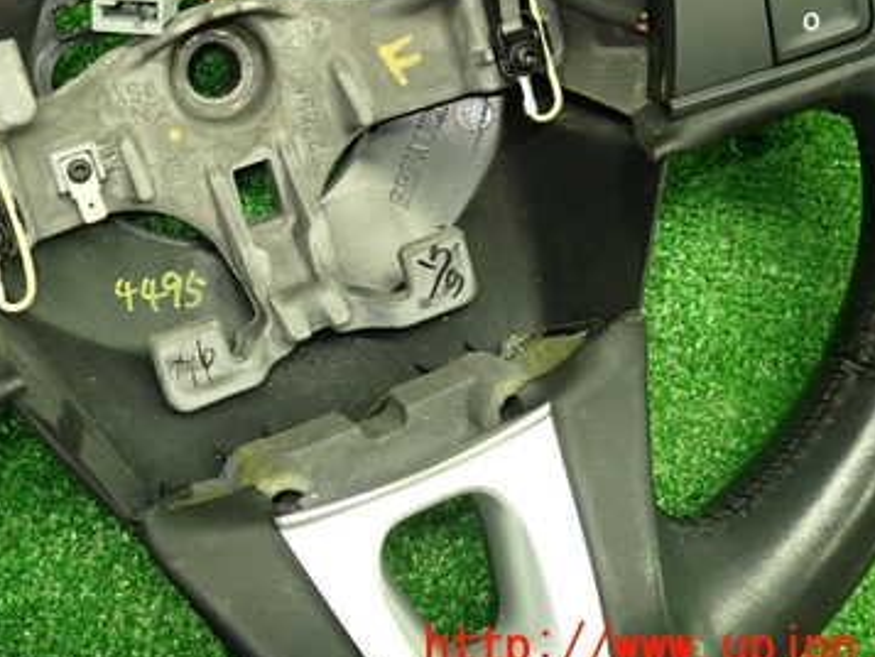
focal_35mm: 42
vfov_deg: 33.3
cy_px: 127
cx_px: 243
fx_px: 1062
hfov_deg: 43.6
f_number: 2
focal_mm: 4.5
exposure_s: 1/30
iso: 200
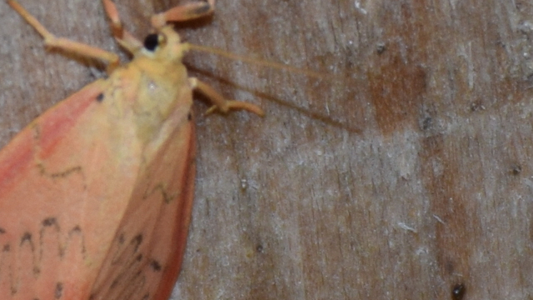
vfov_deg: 3.7
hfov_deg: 6.6
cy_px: 172
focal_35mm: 329
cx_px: 142
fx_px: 4650
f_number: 5.6
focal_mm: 140
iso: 320
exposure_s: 1/60
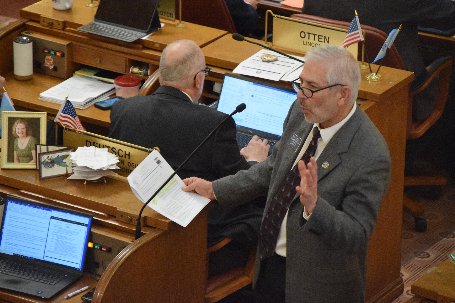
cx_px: 228
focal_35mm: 202
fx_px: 2559
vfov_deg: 6.8
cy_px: 152
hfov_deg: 10.2
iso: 6400
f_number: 6
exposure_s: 1/100
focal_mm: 135
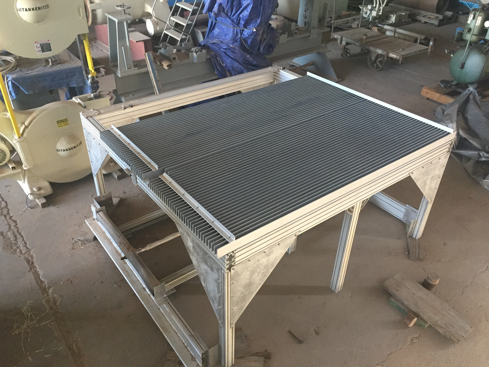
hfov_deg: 61.7
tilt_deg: -35.2
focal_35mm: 29
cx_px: 244
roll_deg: -0.7
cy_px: 184
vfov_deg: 48.2
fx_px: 410
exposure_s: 1/30
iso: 125
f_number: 2.2
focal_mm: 4.15
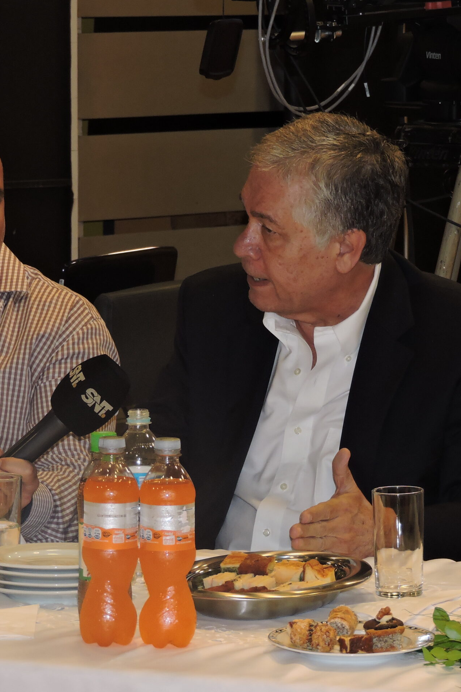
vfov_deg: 10.9
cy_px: 346
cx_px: 217
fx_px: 3610
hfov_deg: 7.3
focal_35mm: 188
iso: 280
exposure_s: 1/60
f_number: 4.3
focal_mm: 24.1
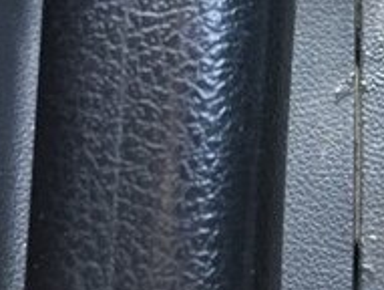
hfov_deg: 17.7
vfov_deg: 14.6
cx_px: 567
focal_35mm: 100
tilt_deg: -63.7
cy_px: 11
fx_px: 1111
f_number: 2.2
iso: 125
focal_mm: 4.15
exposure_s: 1/33
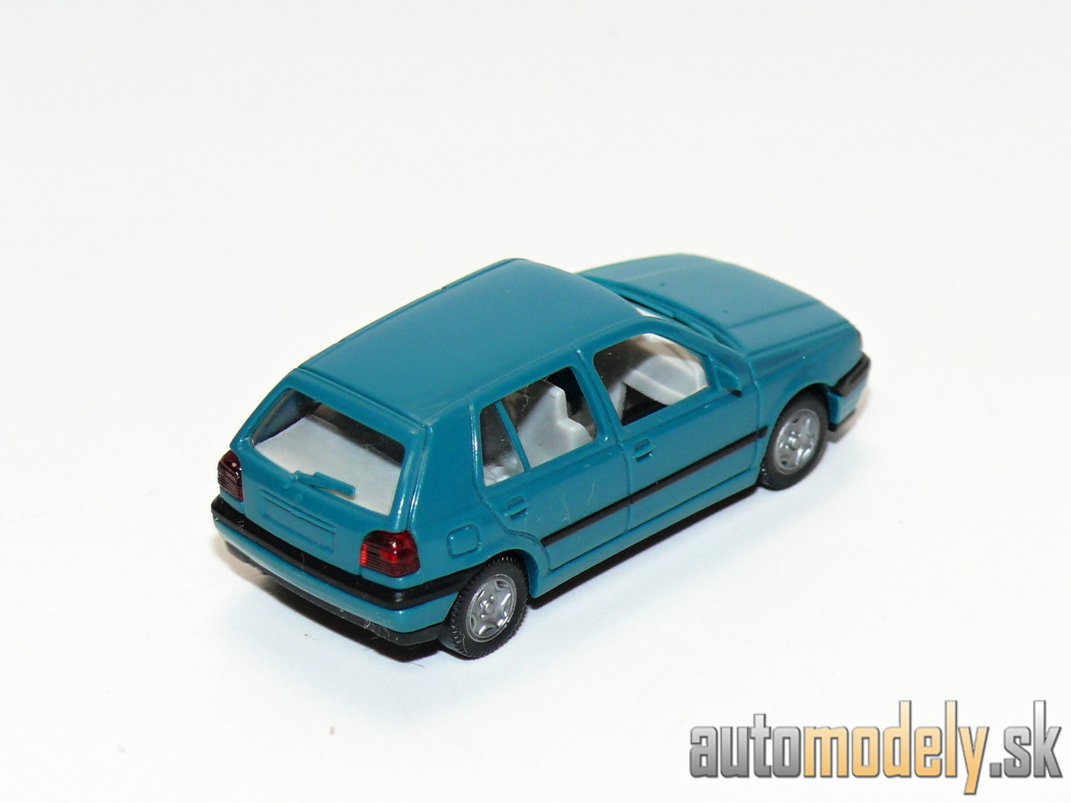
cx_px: 536
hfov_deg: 13.8
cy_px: 402
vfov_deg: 10.4
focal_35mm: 143
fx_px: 4424
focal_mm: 17
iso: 100
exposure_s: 1/30
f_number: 4
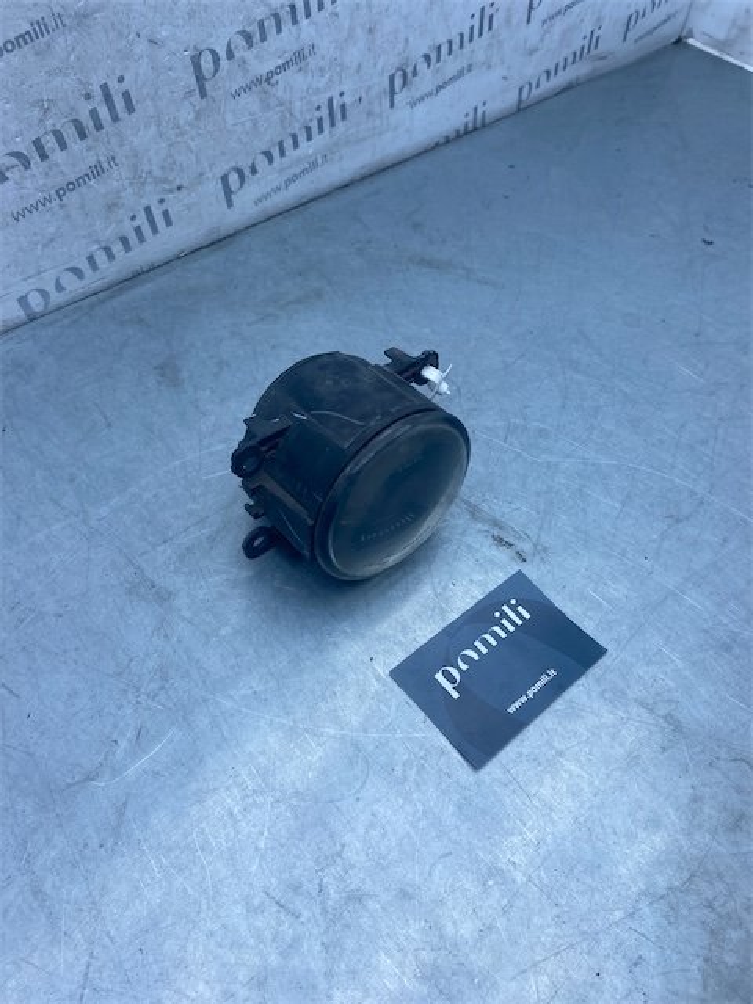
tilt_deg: -51.7
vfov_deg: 67.3
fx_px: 754
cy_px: 502
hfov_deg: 53.1
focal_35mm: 26
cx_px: 376
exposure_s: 1/998
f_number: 1.8
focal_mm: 4.25
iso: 32
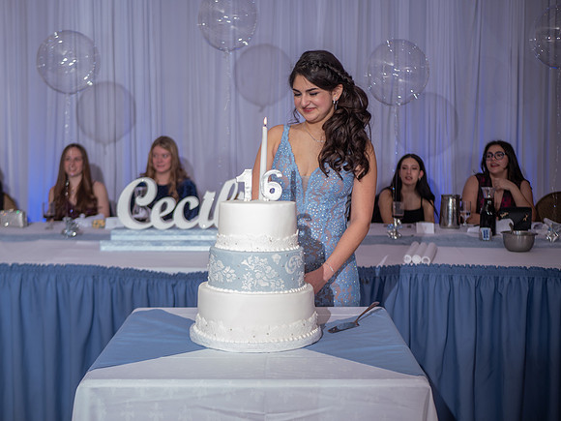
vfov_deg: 29.1
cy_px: 210
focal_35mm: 50
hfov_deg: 38.2
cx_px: 280
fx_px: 810
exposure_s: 1/125
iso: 100
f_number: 1.7
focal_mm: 25
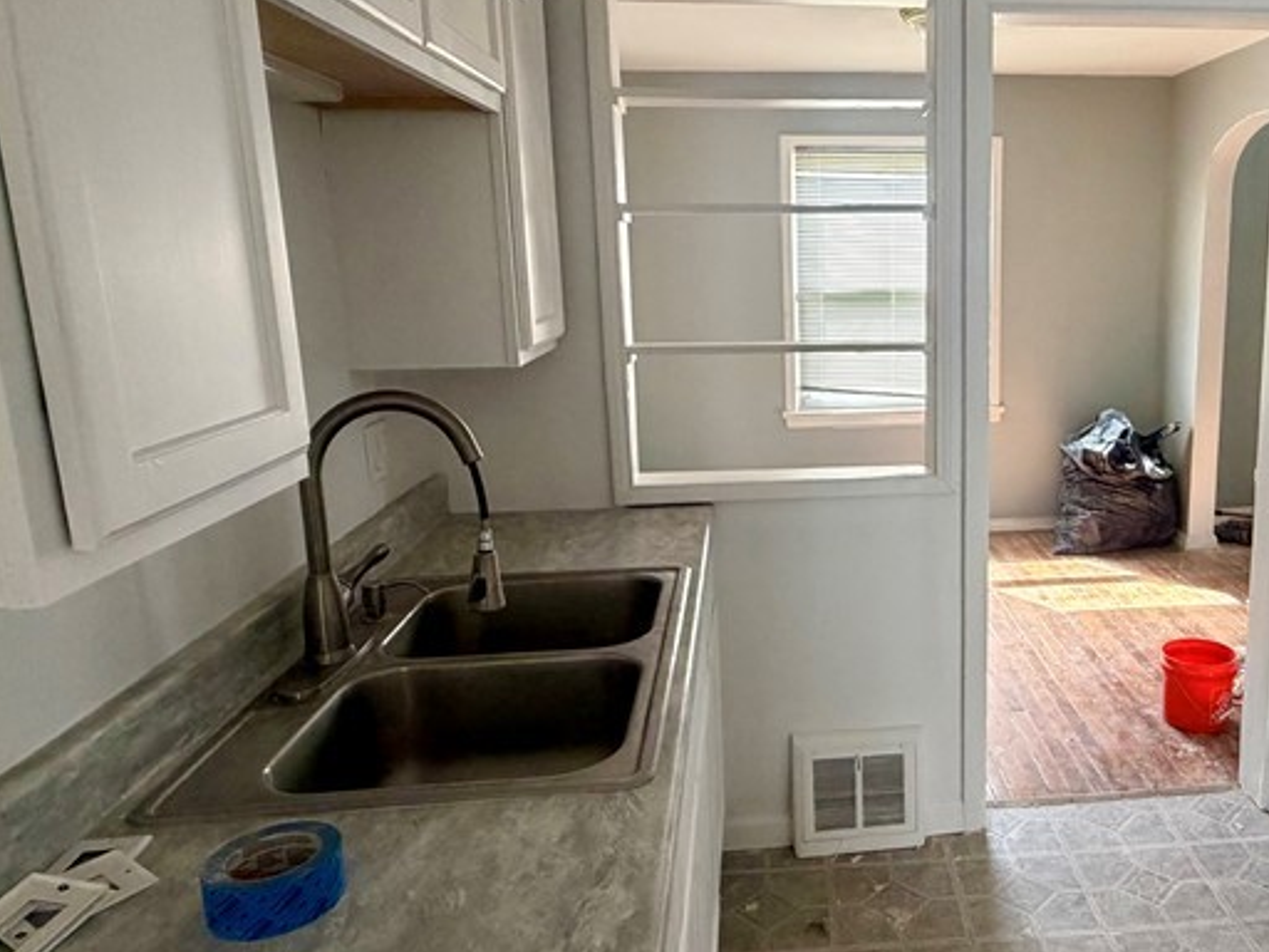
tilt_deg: -10.8
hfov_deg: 61.2
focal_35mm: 28
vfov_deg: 49.7
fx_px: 1026
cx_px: 892
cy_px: 441
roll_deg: +0.7
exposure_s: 1/112
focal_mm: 2.22
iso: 320
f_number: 2.2
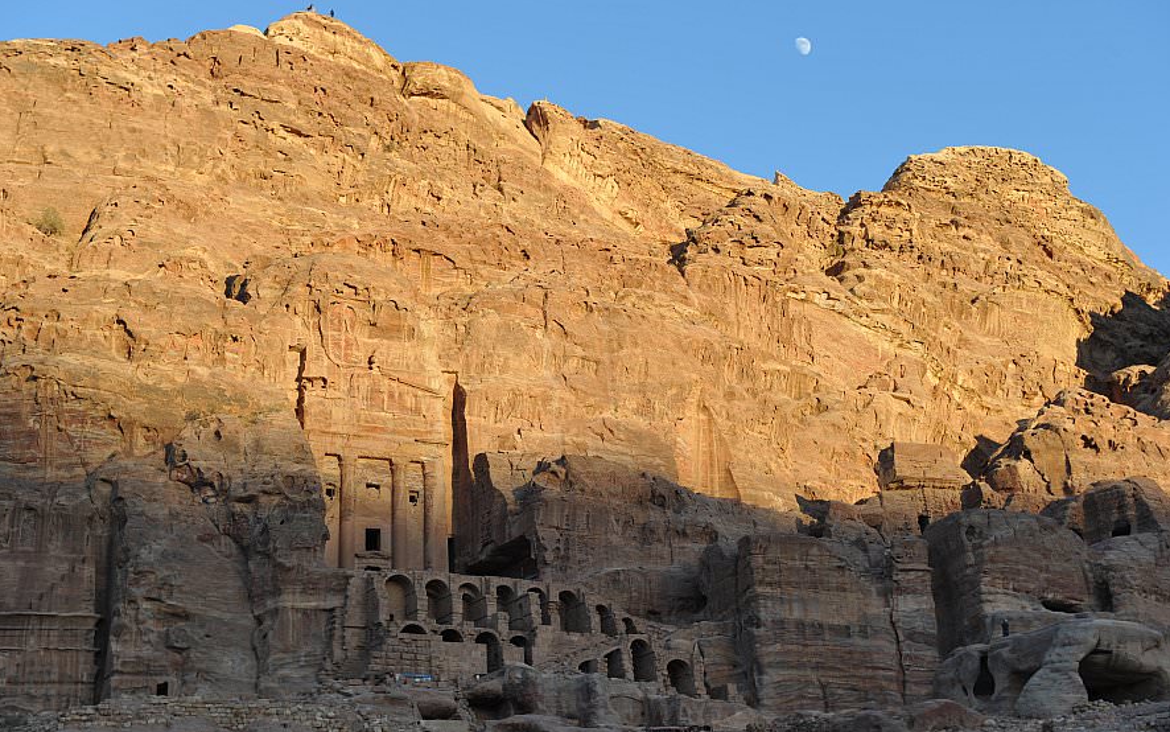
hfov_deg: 34.0
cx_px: 589
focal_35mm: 60
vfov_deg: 21.6
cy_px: 371
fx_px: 1913
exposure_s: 1/200
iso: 200
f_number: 7.1
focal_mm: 58
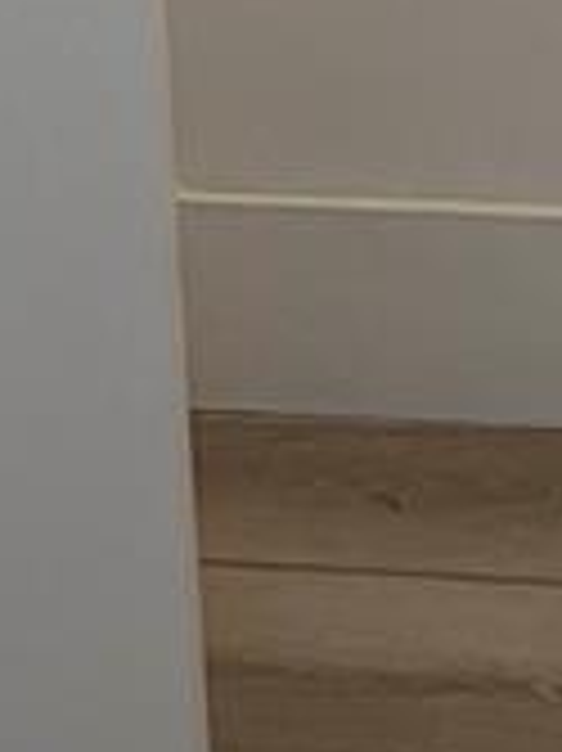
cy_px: -883
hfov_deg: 7.7
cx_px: 971
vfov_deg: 9.7
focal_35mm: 187
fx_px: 4053
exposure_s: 1/60
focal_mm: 5.7
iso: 100
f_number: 1.5
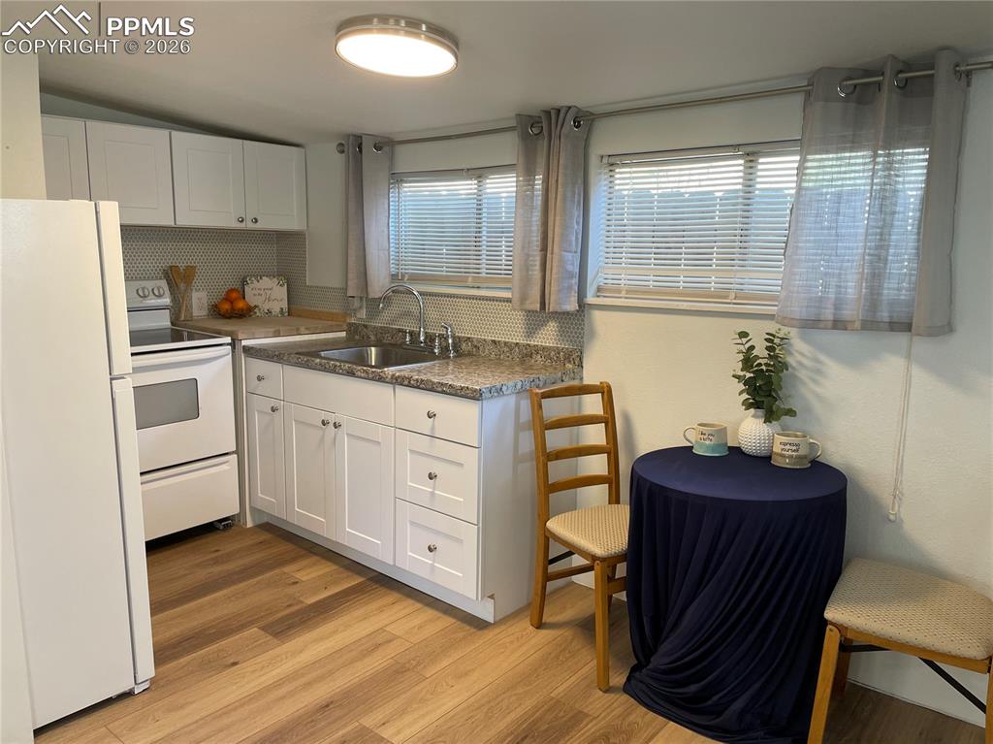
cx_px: 496
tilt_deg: -9.4
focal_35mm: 26
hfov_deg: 67.3
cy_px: 372
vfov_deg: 53.0
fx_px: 745
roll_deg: -0.5
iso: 64
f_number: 1.6
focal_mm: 4.2
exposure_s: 1/60
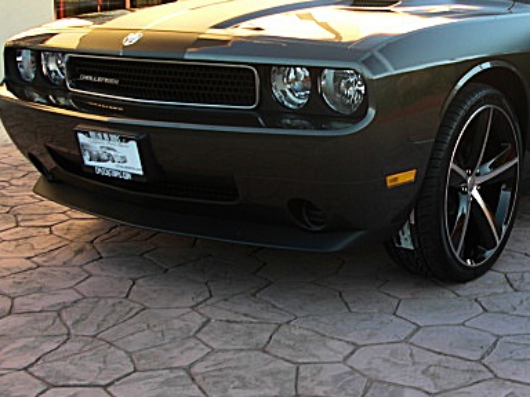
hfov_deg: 31.4
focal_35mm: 60
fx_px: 919
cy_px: 157
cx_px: 424
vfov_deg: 24.4
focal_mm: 6.3
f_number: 2.8
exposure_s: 1/60
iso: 50
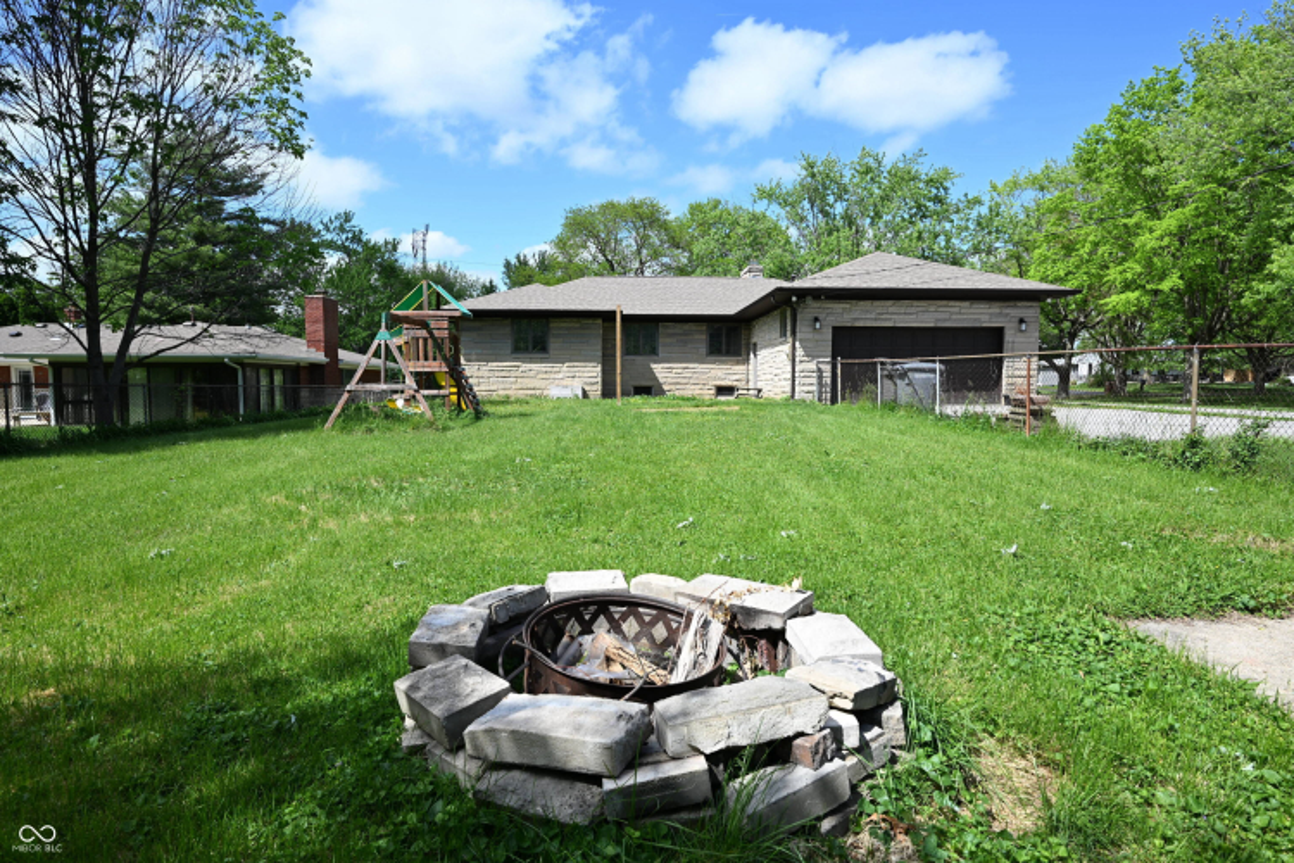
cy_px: 432
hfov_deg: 84.0
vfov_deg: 61.9
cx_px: 647
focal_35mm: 20
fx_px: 719
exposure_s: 1/250
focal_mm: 20
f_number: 8
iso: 100
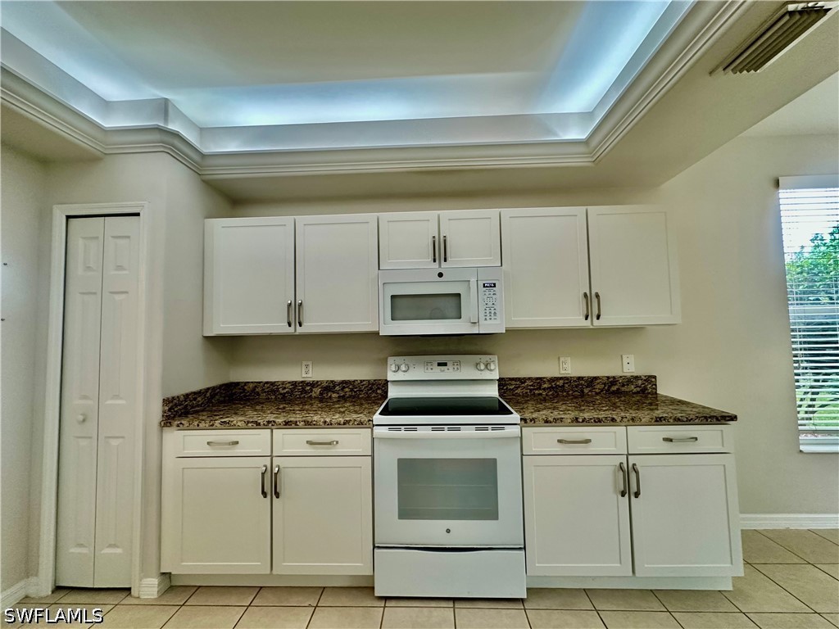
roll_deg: +1.1
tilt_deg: +3.2
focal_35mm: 14
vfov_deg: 85.7
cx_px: 420
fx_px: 339
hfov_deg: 102.1
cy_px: 314
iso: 200
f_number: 2.2
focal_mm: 2.22
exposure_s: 1/120
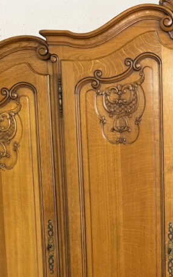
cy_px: 236
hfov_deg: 18.1
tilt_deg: -8.9
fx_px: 498
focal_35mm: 66
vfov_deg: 30.1
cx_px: 236
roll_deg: -0.3
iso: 125
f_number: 1.78
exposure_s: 1/50
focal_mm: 6.76
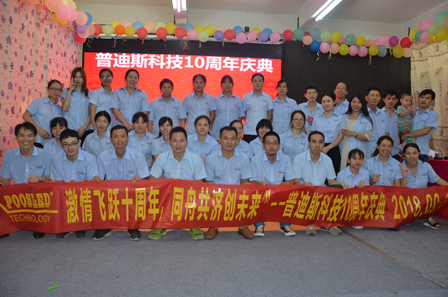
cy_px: 148
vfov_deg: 47.7
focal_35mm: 27
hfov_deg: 67.5
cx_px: 224
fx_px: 335
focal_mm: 18
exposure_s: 1/60
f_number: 3.5
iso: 800
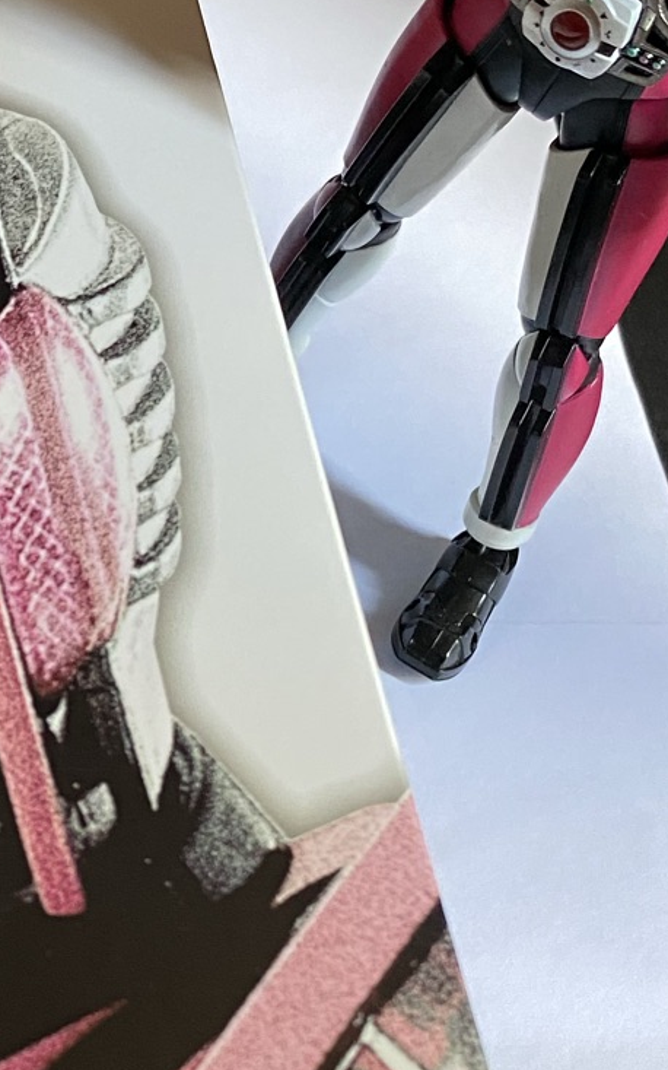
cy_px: 797
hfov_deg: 16.4
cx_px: -70
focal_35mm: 77
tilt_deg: -57.4
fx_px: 2243
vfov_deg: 26.5
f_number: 1.8
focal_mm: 4.25
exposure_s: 1/60
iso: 250
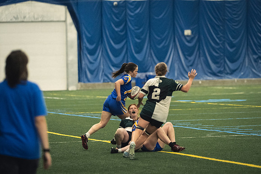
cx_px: 130
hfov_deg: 8.3
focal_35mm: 247
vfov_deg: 5.6
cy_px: 87
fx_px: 1790
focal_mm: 165
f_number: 2.8
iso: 8000
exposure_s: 1/500
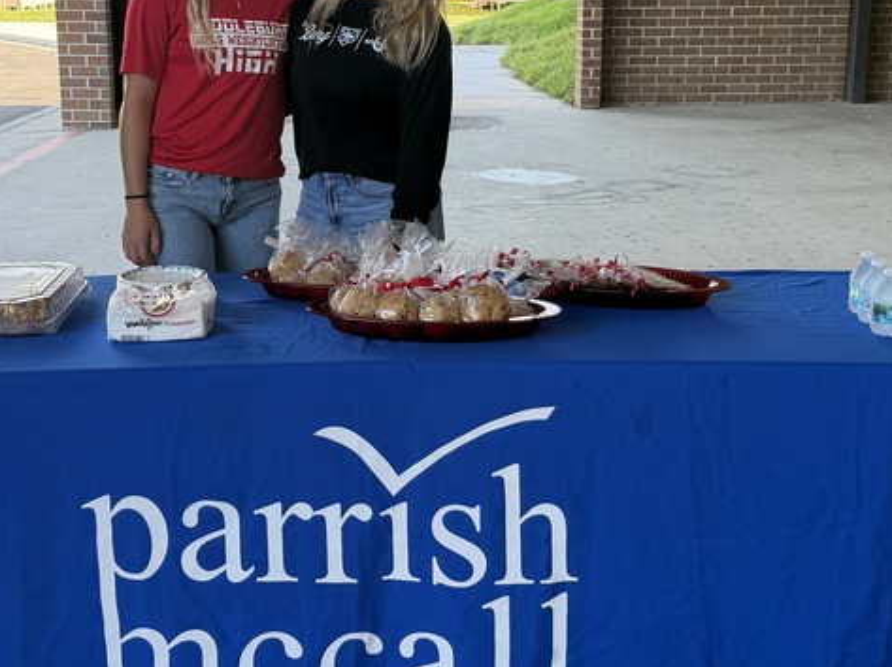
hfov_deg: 36.8
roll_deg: -0.1
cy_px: 222
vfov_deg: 27.8
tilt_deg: -11.0
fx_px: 1339
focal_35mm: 52
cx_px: 419
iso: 80
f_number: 1.78
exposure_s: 1/287
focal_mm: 6.76
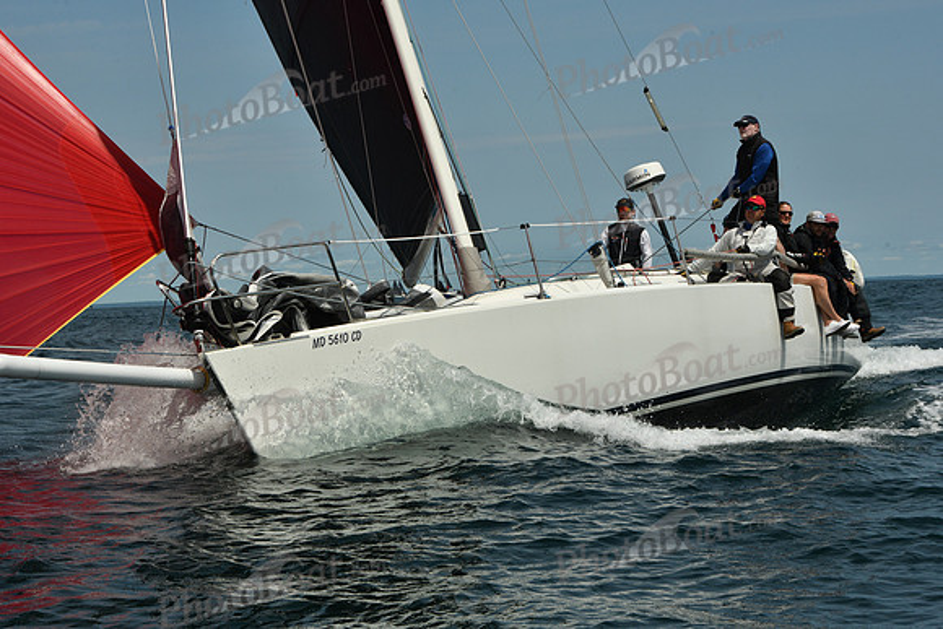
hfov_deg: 24.8
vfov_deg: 16.7
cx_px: 472
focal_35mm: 82
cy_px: 314
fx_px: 2148
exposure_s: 1/1000
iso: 320
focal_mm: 82
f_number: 13
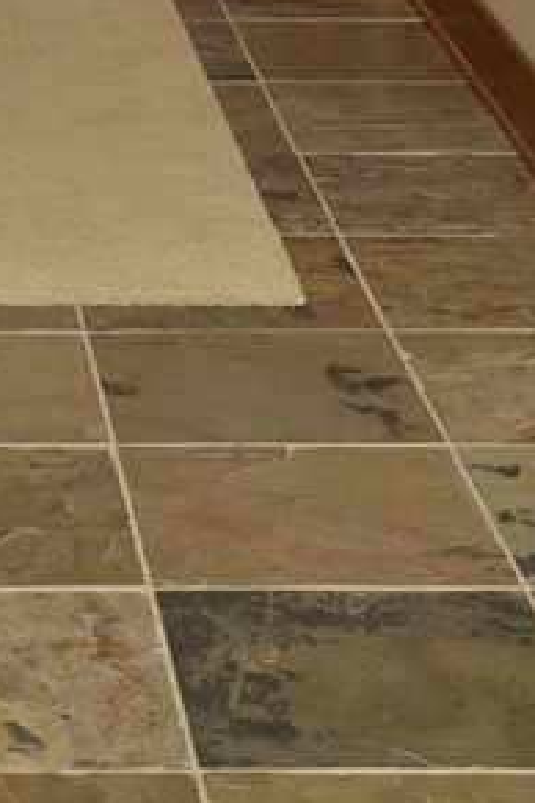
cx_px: -119
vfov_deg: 13.0
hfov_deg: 9.1
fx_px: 3321
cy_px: -428
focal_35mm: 149
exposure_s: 1/60
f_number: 8
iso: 1000
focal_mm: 40
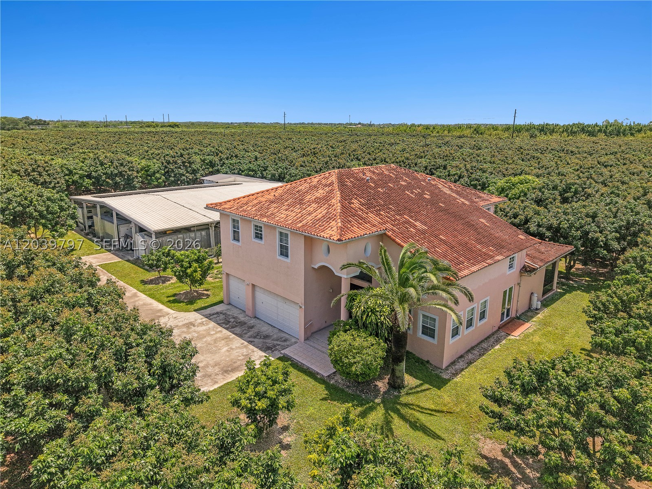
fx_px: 452
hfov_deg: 71.6
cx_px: 326
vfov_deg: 56.8
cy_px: 244
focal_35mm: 24
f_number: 1.8
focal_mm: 8.67
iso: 300
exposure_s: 1/8000
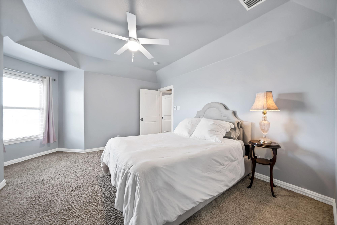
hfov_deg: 112.6
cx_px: 168
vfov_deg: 90.1
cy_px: 112
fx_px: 112
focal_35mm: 12
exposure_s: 1.6
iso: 640
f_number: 9
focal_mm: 12
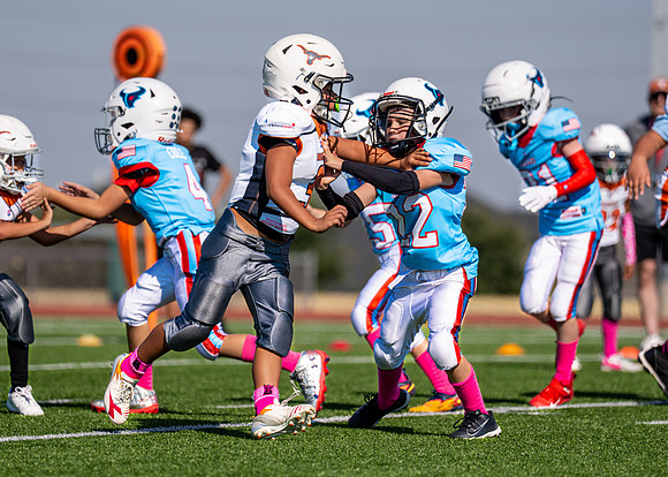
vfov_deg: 5.2
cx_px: 274
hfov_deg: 7.3
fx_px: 5269
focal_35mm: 278
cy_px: 221
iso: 100
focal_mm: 200
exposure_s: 1/3200
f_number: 2.8
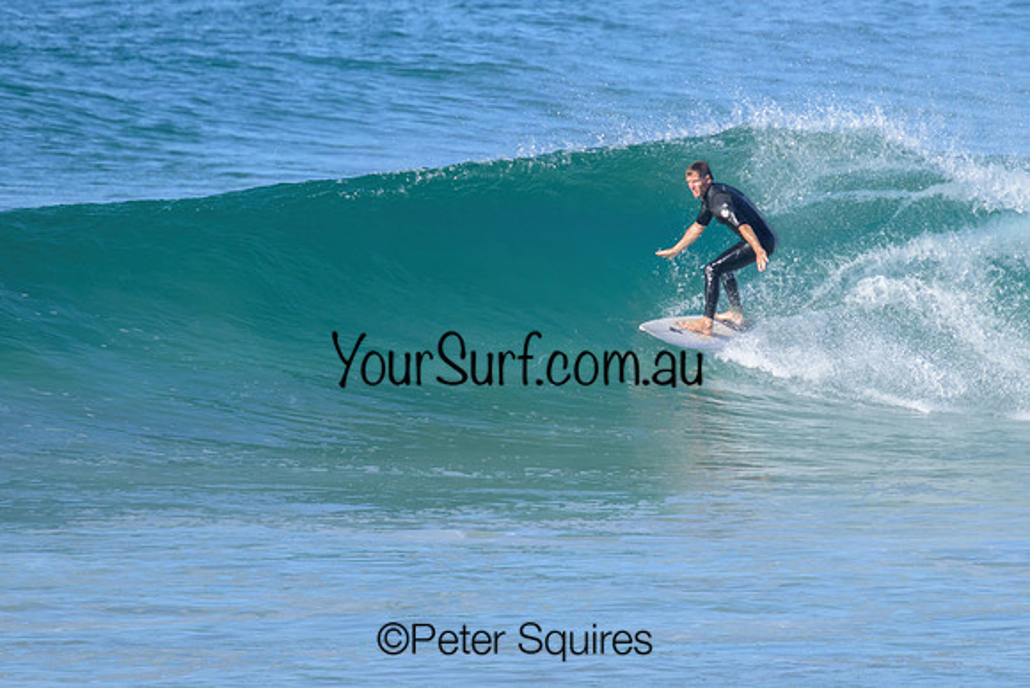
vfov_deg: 1.3
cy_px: 347
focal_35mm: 1086
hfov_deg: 1.9
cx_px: 633
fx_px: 31085
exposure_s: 1/1250
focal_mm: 800
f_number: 11
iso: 900
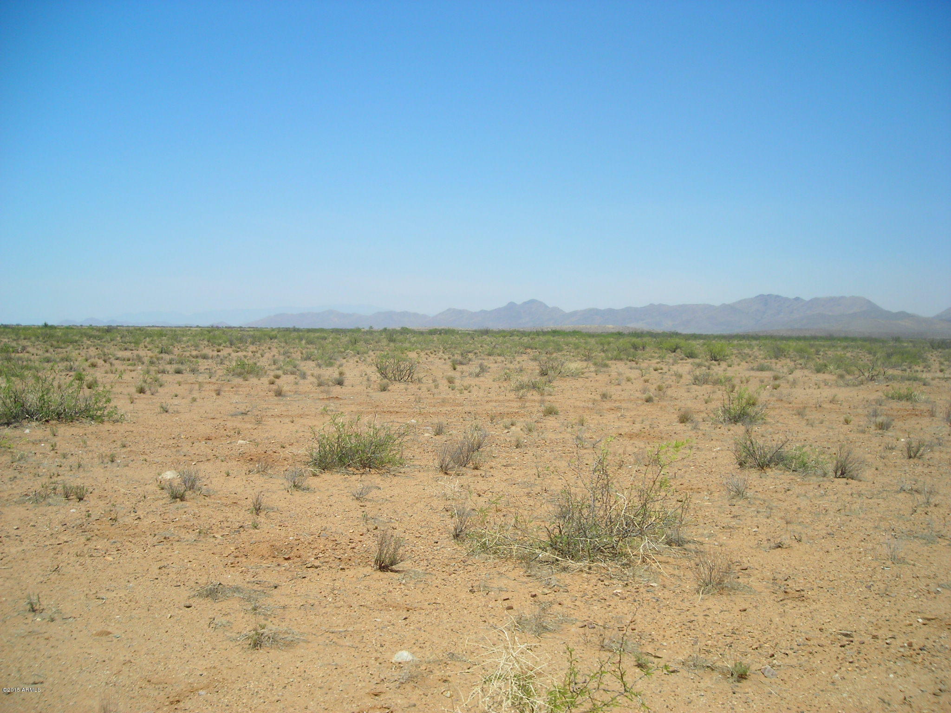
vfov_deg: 37.7
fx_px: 1044
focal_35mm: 38
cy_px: 356
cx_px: 476
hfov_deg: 49.0
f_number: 6.4
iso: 50
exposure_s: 1/254
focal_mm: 6.3
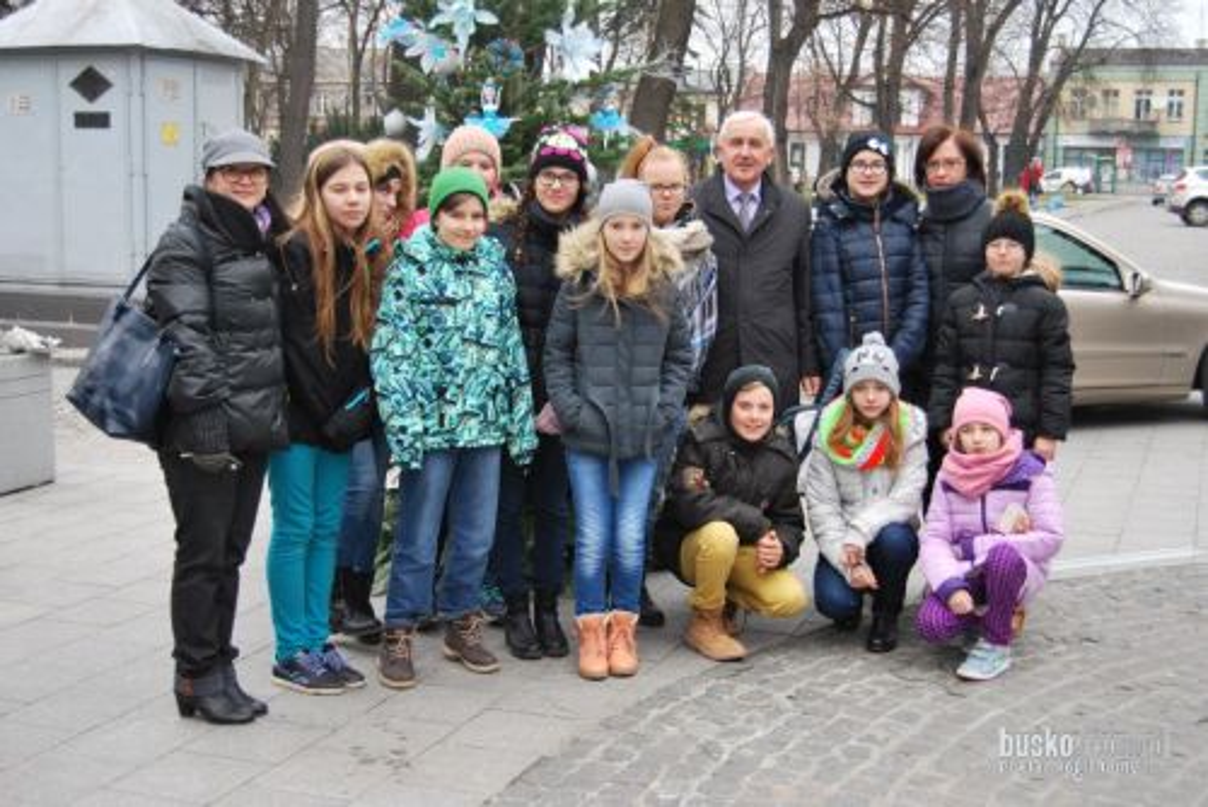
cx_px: 604
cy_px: 404
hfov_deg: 41.1
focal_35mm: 48
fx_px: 1612
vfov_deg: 28.1
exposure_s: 1/80
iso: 200
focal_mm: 32
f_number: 4.5
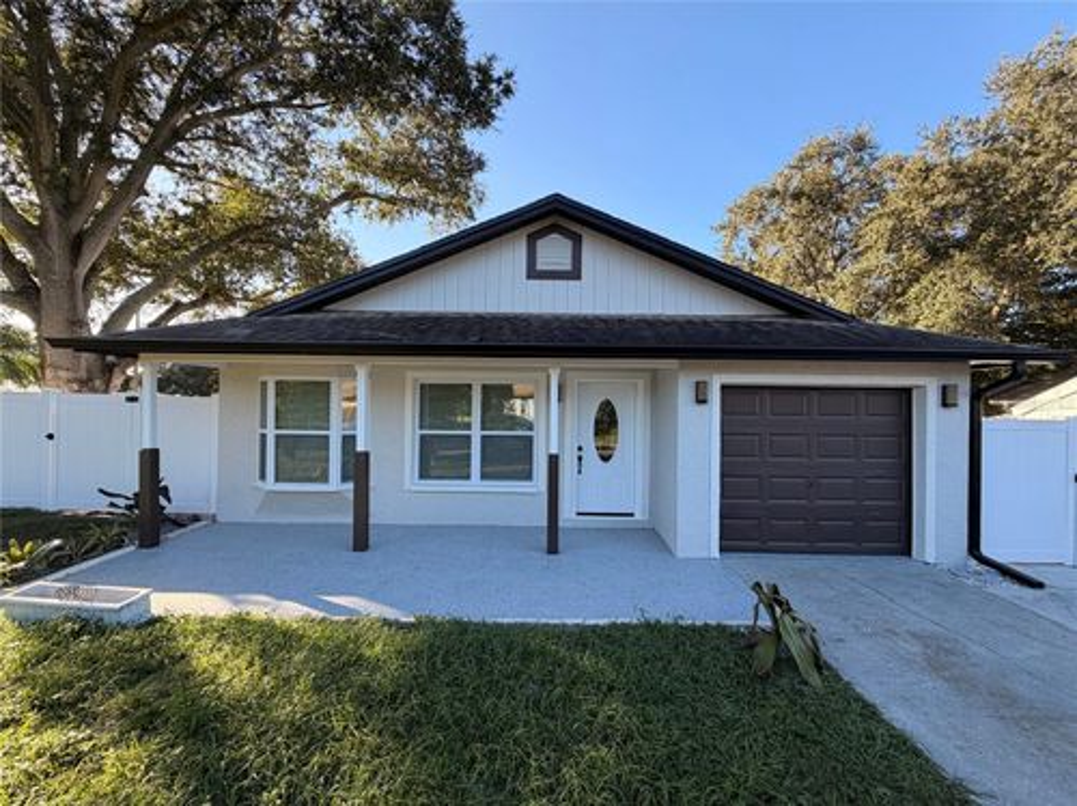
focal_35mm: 14
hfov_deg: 102.1
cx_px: 538
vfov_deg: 85.6
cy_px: 403
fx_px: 435
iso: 50
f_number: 2.2
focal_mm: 2.22
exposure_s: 1/374
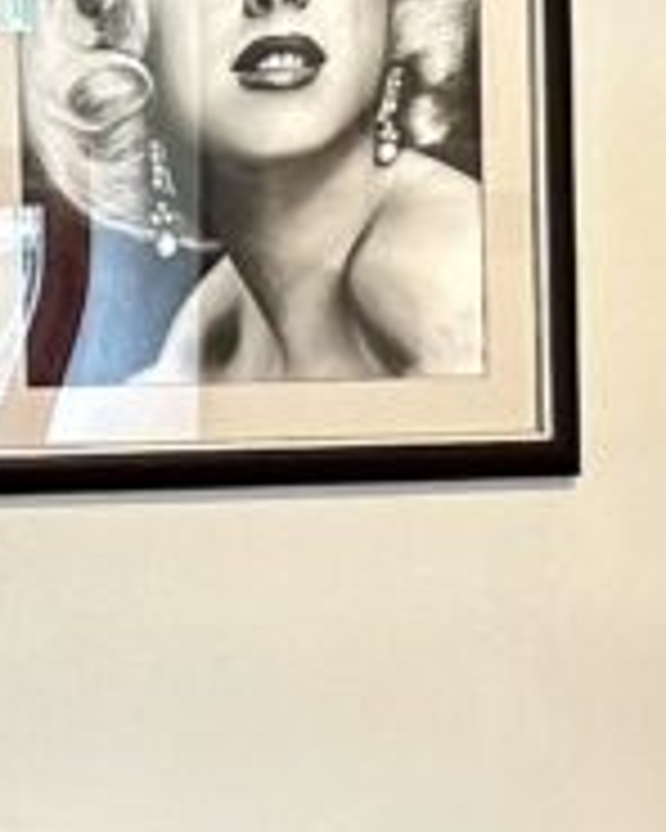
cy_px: 553
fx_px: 3991
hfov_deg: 9.2
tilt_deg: -0.2
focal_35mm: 162
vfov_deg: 11.9
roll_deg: +3.1
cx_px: -432
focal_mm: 6.86
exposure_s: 1/60
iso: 320
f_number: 1.78
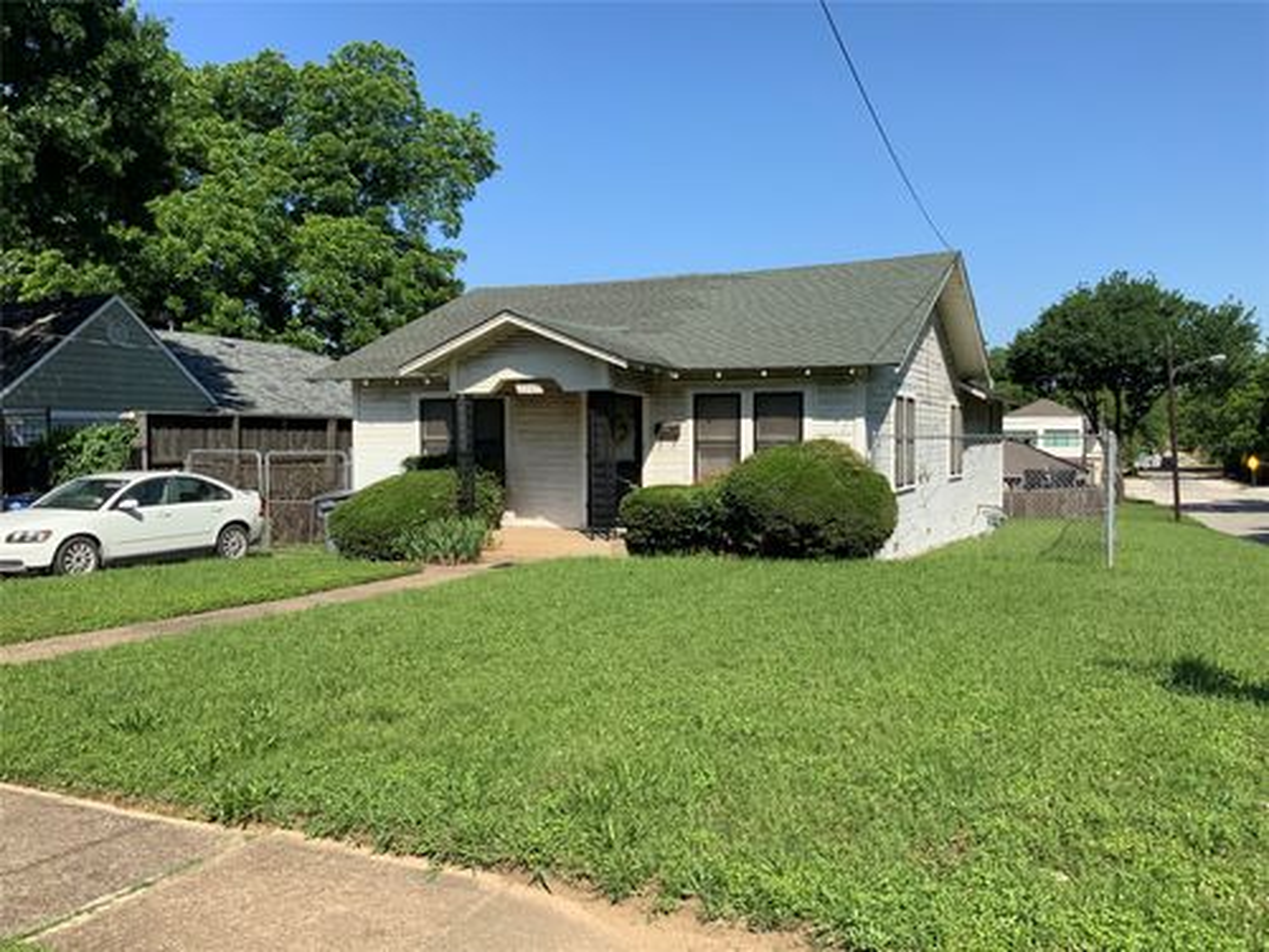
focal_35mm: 29
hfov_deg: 61.7
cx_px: 634
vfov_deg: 48.2
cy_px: 476
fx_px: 1063
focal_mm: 3
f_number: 1.8
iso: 16
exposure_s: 1/1912
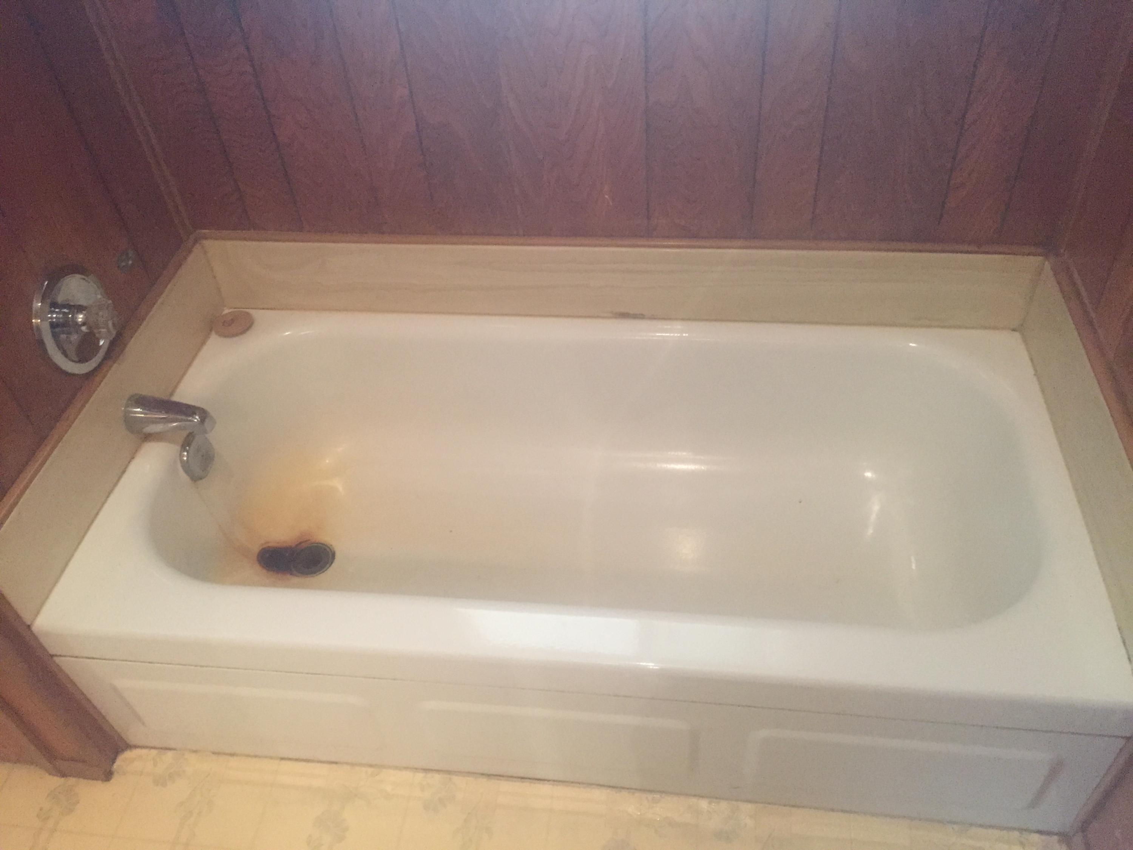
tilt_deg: -44.1
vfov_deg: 48.2
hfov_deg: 61.7
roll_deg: +5.1
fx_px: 949
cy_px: 425
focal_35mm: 29
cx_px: 566
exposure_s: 1/15
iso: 320
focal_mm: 4.15
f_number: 2.2
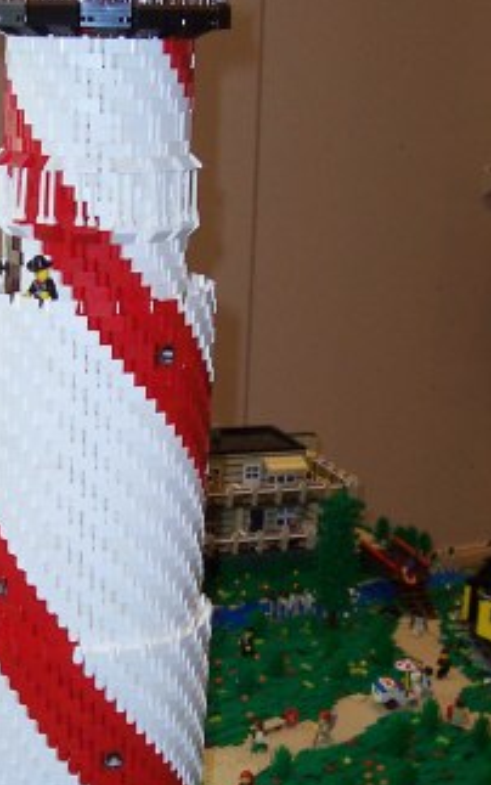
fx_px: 1584
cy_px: 491
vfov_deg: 27.7
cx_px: -1
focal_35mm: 74
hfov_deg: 17.2
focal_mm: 5.6
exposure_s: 1/60
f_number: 2.8
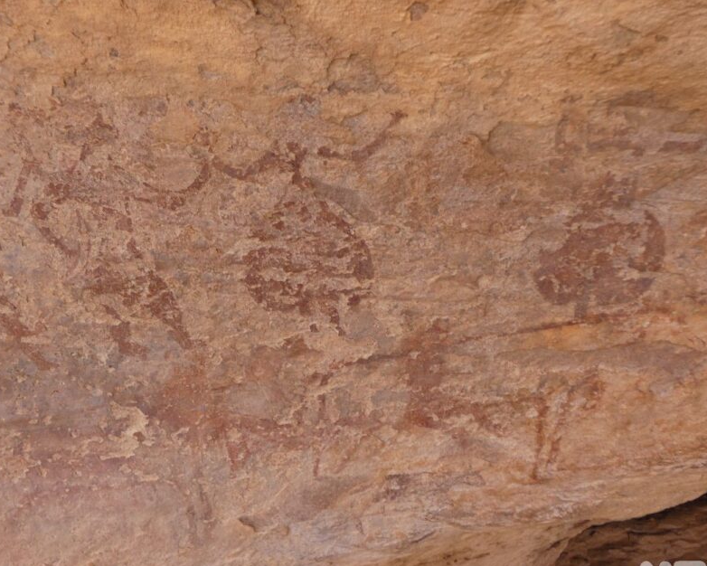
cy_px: 245
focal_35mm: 46
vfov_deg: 32.7
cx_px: 295
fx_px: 963
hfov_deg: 40.2
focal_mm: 6.5
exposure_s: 1/80
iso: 80
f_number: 3.5
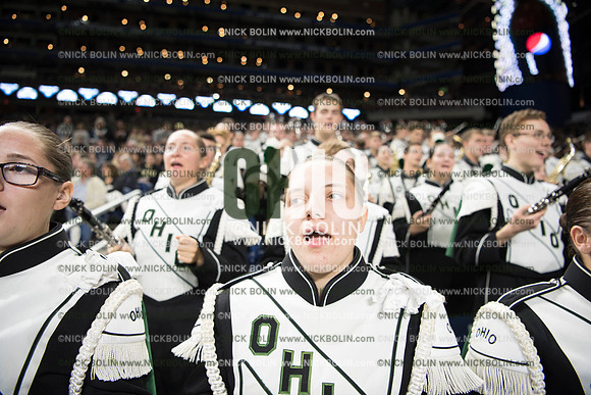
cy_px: 198
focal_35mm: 24
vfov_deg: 53.2
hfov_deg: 73.7
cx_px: 296
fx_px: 394
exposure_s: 1/320
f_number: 2.8
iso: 1250
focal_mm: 24
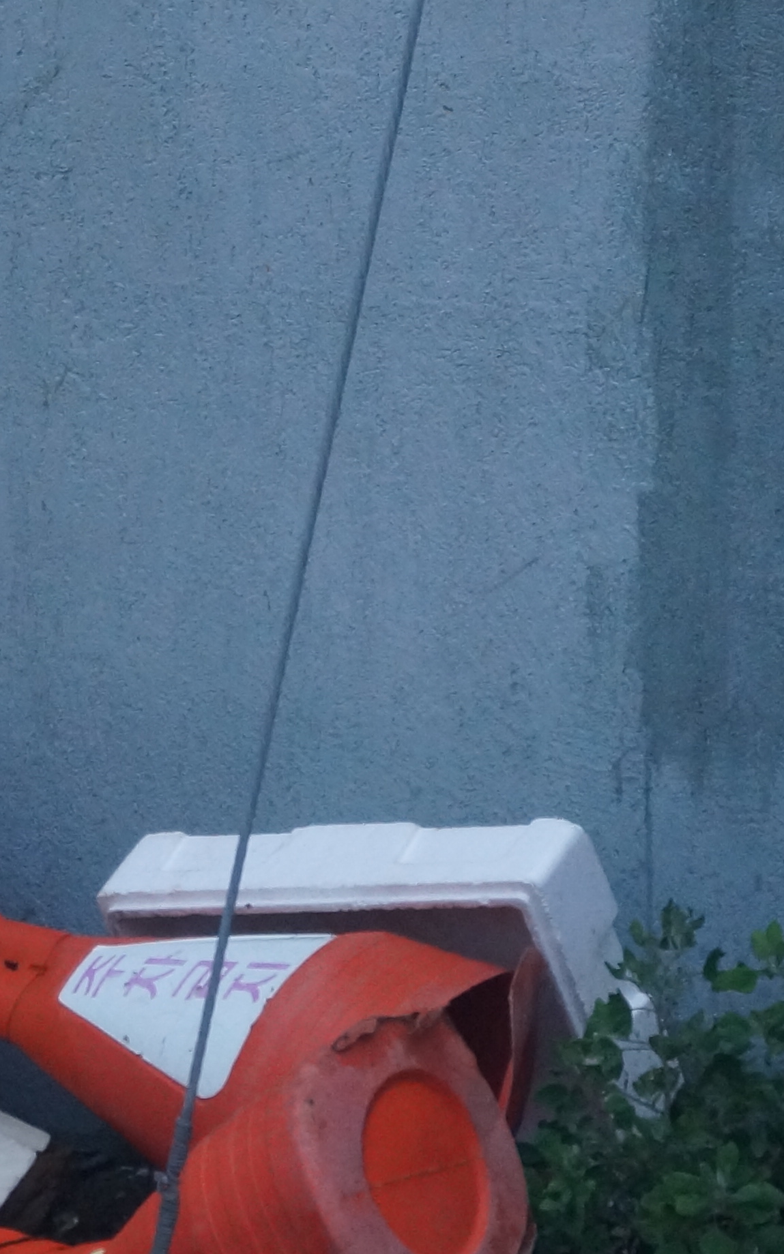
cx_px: -279
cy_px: 837
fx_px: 7672
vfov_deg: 9.3
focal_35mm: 224
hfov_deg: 5.8
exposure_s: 1/100
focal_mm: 55
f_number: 5.6
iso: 1250
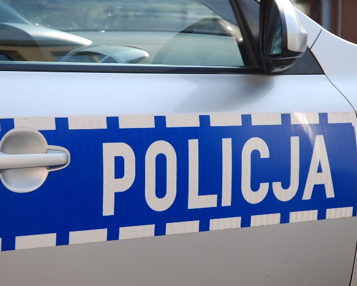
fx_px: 1226
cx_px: 178
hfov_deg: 16.6
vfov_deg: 13.3
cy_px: 161
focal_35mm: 116
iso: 200
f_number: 5
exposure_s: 1/400
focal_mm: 60
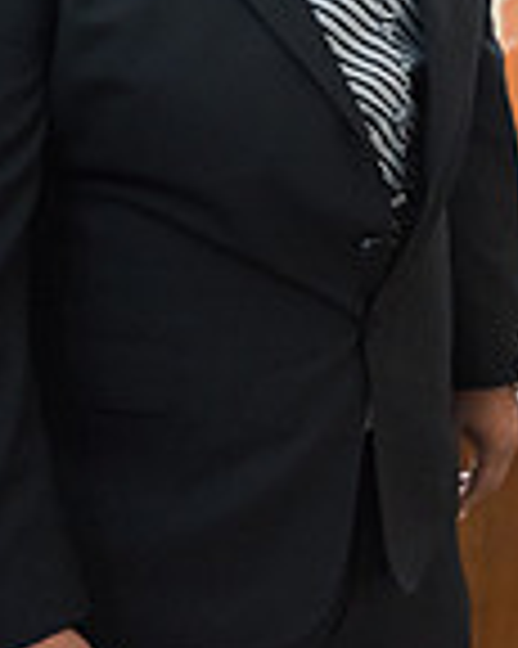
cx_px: 932
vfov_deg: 14.4
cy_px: 65
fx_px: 2532
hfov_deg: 10.9
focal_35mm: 132
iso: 1600
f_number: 2.8
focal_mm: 35
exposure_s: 1/200
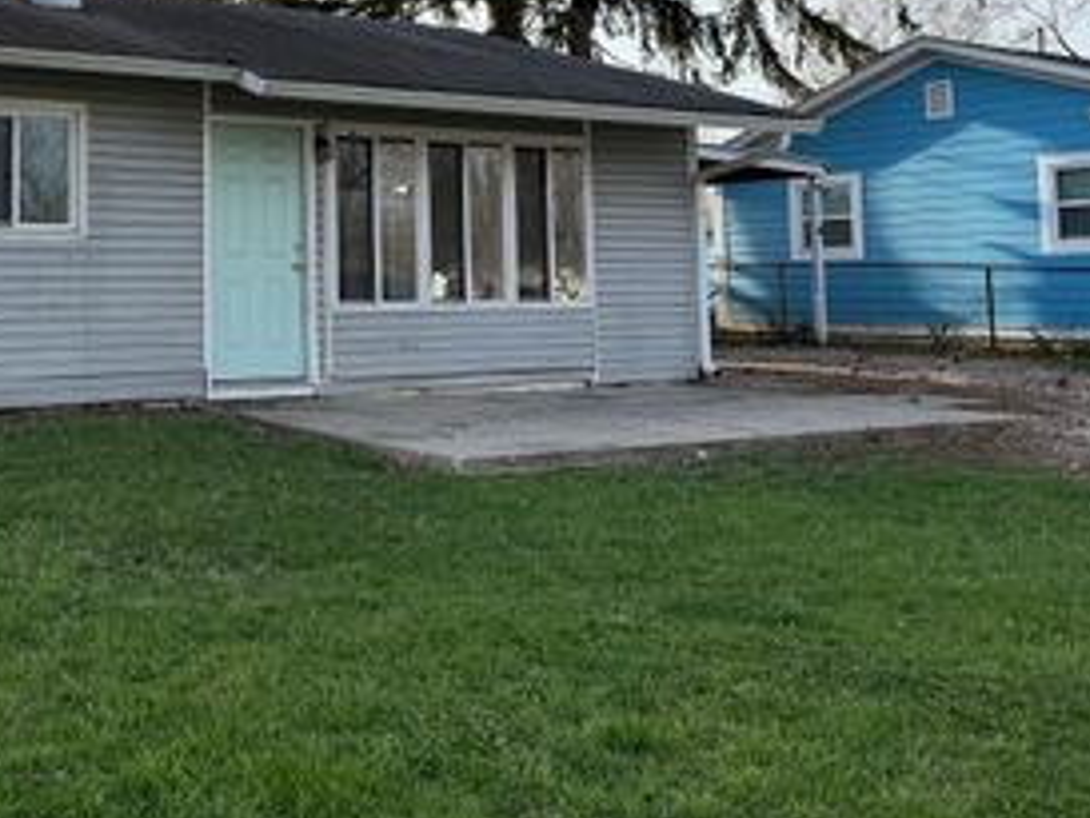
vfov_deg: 32.1
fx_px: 1386
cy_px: 178
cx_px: 204
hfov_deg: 41.0
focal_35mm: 44
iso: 100
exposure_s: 1/2611
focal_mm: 6.76
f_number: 1.78
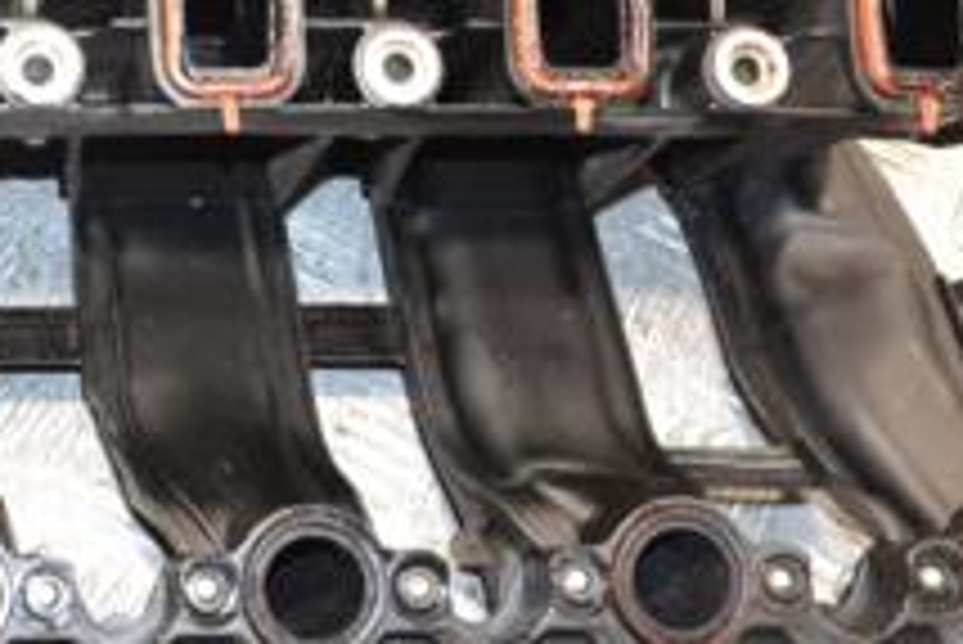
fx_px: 2366
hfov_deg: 22.1
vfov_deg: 15.4
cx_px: -9
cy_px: 180
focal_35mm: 88
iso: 800
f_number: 5
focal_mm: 21
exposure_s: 1/60
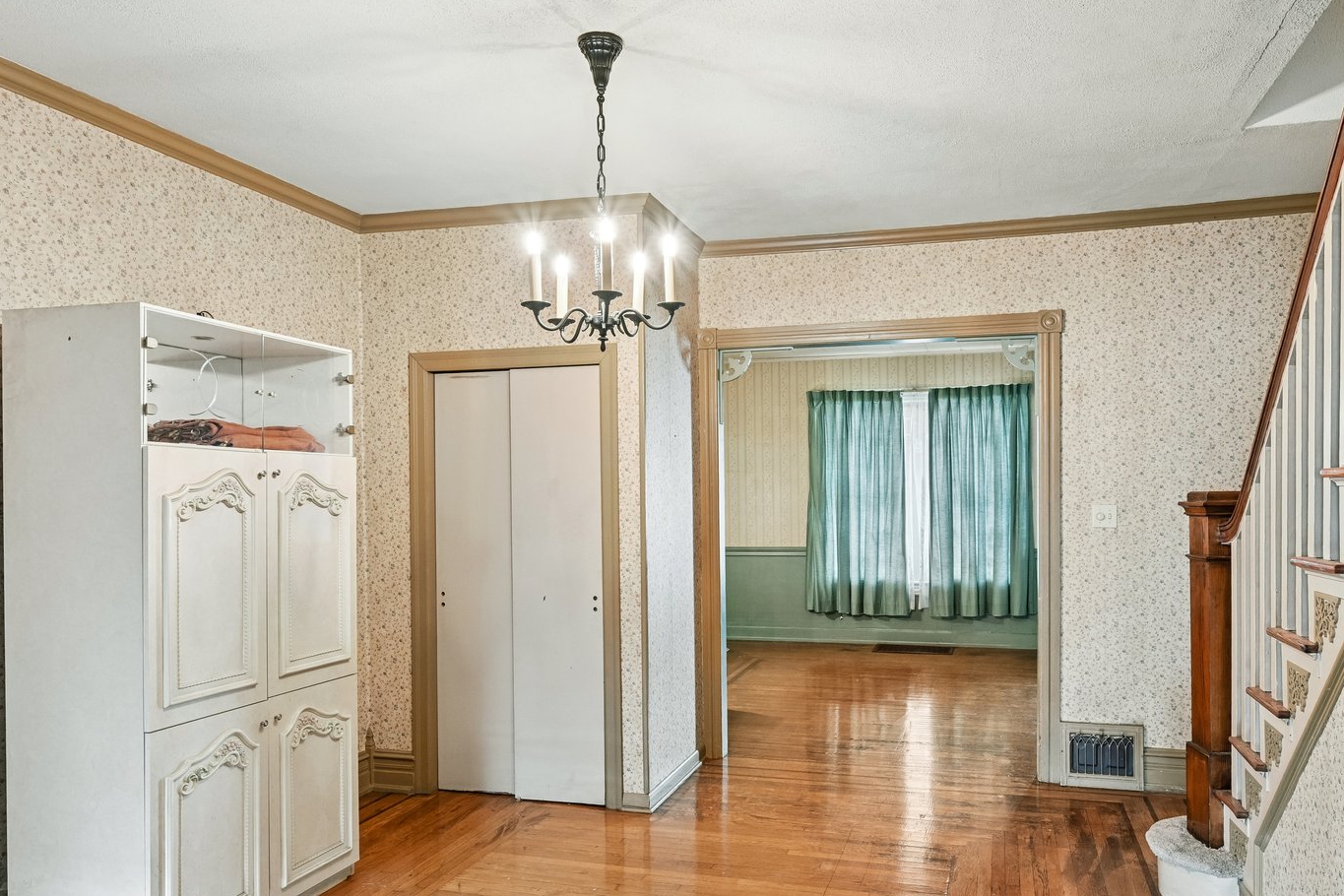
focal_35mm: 24
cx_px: 770
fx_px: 896
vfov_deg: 53.0
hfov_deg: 73.3
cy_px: 510
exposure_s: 1/10
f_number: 8
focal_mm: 16
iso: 800
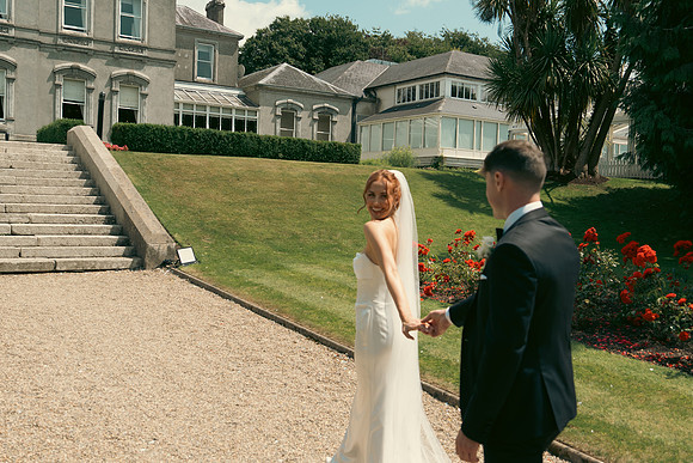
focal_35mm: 36
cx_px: 346
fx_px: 693
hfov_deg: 53.1
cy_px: 232
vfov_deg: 36.9
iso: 125
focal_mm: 24
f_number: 3.5
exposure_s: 1/1250
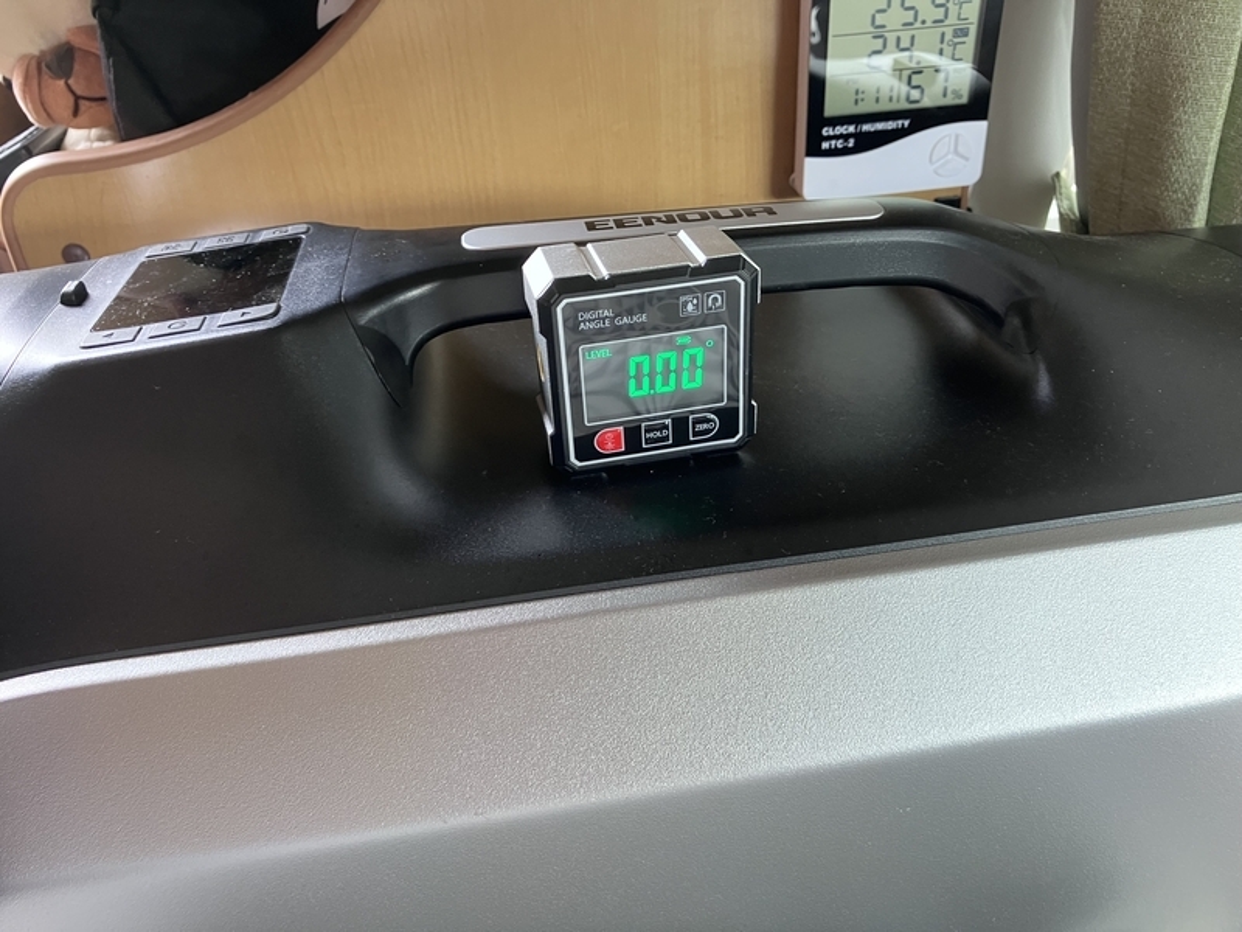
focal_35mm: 28
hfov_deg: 63.4
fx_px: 1005
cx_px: 621
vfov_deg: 49.7
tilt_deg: -29.9
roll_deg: +4.6
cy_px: 466
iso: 125
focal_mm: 3.99
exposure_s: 1/60
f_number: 1.8
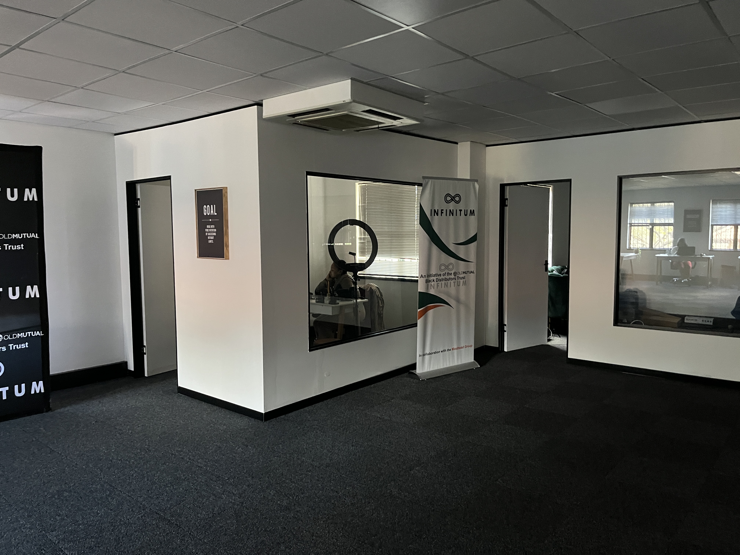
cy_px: 278
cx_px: 370
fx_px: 556
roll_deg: -0.3
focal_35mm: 26
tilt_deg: -4.1
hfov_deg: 67.3
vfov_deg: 53.1
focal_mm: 5.1
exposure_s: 1/33
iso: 640
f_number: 1.6
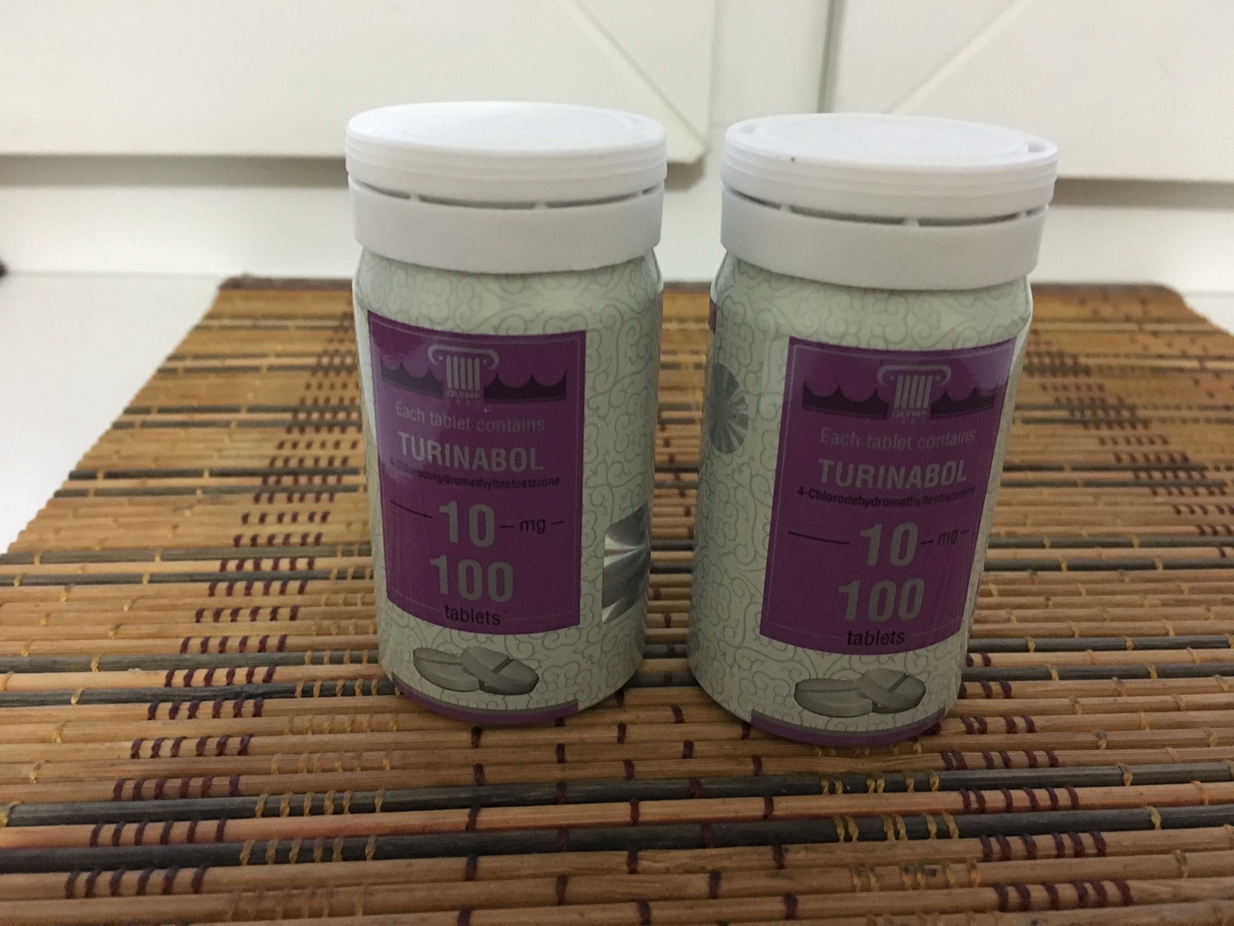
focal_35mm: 29
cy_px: 463
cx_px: 617
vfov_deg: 48.2
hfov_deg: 61.7
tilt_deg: -26.8
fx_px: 1034
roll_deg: -1.5
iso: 250
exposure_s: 1/17
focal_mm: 4.15
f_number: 2.2
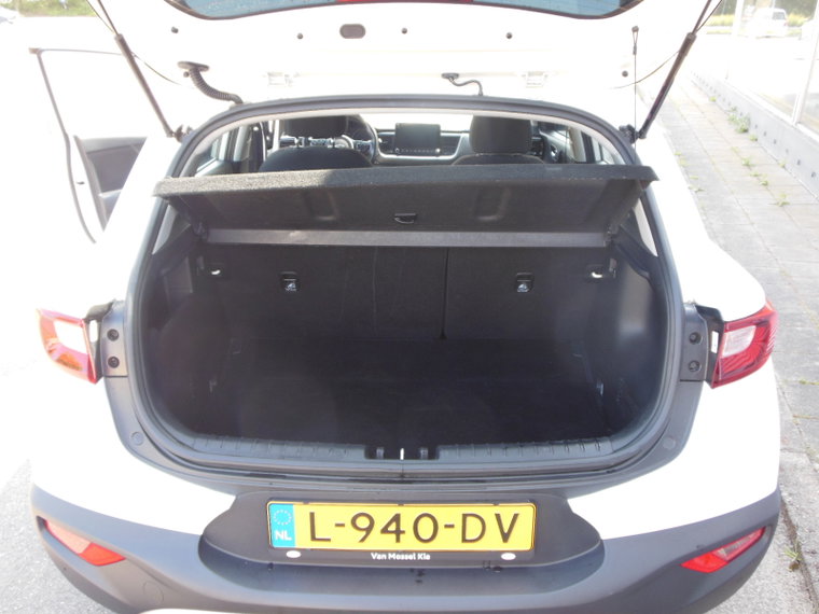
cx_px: 410
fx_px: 686
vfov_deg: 48.2
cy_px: 307
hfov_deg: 61.7
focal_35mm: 29
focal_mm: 5.2
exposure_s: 1/50
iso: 125
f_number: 3.3
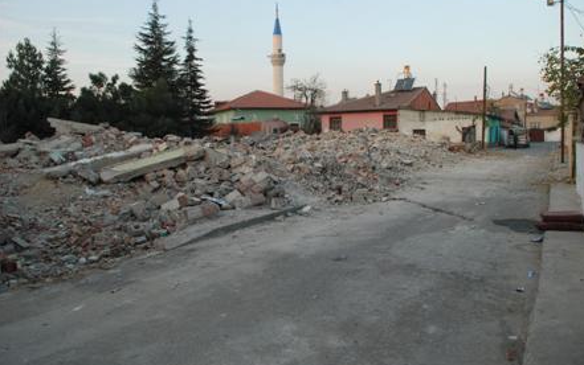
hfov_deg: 66.4
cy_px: 181
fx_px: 446
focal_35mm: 28
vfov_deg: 44.6
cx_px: 294
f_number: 5.6
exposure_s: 1/125
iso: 320
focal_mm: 18
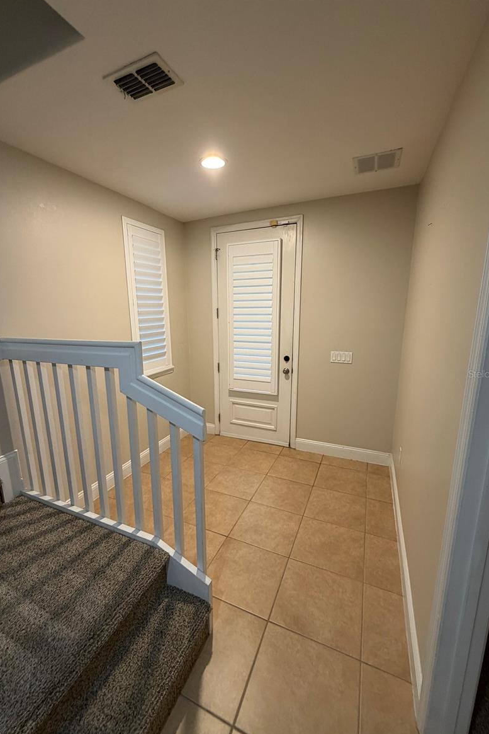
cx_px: 230
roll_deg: +1.3
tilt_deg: -11.7
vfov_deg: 100.4
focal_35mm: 15
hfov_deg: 77.3
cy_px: 374
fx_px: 306
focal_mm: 2.22
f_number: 2.2
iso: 320
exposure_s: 1/60
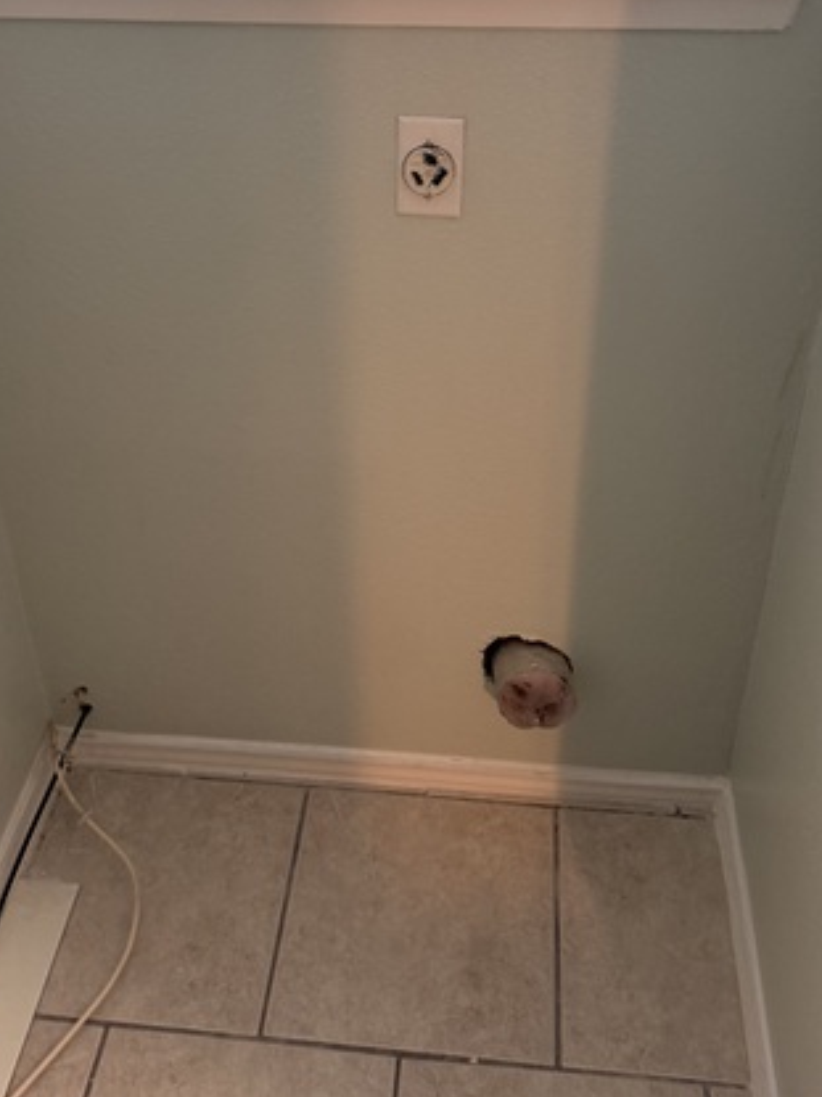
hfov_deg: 38.6
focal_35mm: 37
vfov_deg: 48.9
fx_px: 1172
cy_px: 325
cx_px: 381
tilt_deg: -31.4
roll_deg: +0.3
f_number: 1.78
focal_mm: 6.76
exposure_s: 1/60
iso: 200
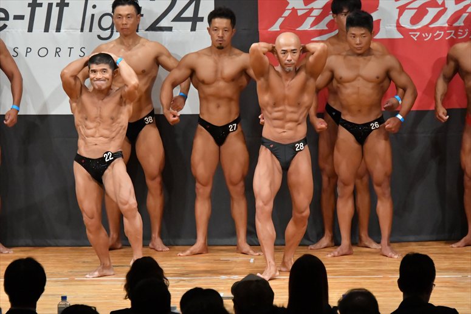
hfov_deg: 7.2
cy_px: 157
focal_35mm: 285
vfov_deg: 4.8
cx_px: 236
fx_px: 3727
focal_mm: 190
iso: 10000
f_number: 5.6
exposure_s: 1/400
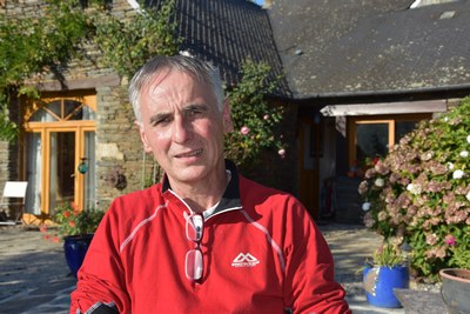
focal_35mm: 48
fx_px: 627
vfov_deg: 28.1
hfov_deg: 41.1
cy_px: 157
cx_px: 235
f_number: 7.1
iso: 100
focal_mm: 32
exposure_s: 1/250
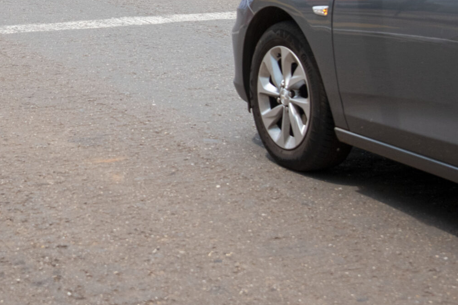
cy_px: -54
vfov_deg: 13.1
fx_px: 1298
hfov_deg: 19.7
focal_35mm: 102
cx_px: 64
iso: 1250
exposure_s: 1/2500
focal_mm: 40
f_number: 5.6
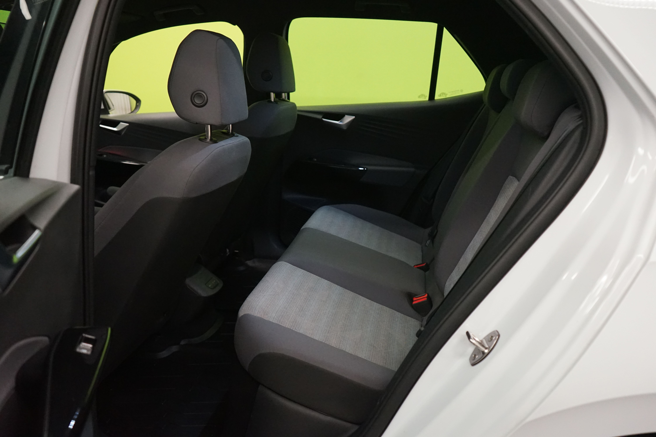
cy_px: 218
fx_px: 528
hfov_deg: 63.7
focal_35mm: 29
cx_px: 328
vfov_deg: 45.0
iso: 5000
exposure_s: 1/160
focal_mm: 29
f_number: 3.5
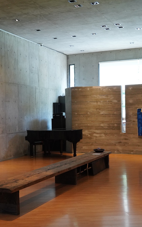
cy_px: 114
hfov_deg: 23.8
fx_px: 334
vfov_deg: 37.5
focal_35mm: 54
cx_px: 44
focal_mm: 35
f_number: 7.1
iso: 3200
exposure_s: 1/100
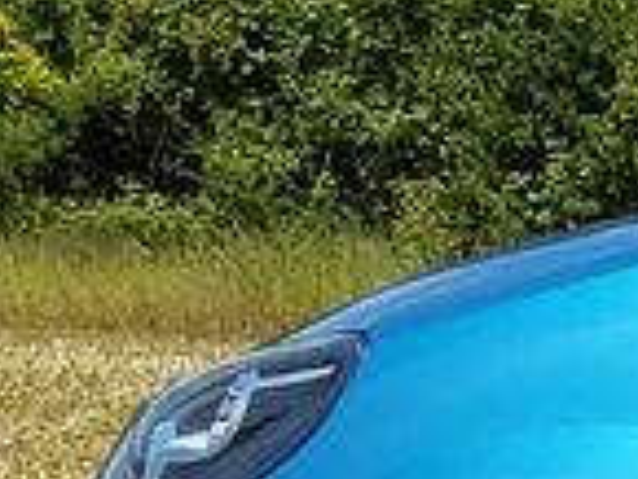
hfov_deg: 8.8
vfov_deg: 7.4
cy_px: 1006
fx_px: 3560
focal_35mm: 193
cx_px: 1773
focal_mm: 2.91
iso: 50
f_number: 1.9
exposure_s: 1/2247
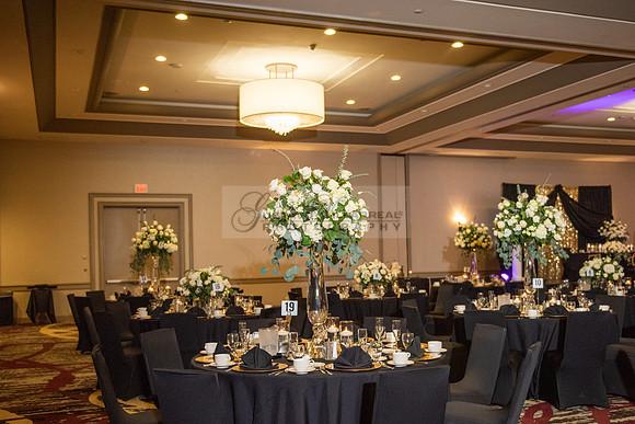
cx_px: 330
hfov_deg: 48.4
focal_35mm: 40
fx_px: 706
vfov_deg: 33.3
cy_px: 248
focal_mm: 32
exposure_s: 1/320
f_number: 2.8
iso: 1600
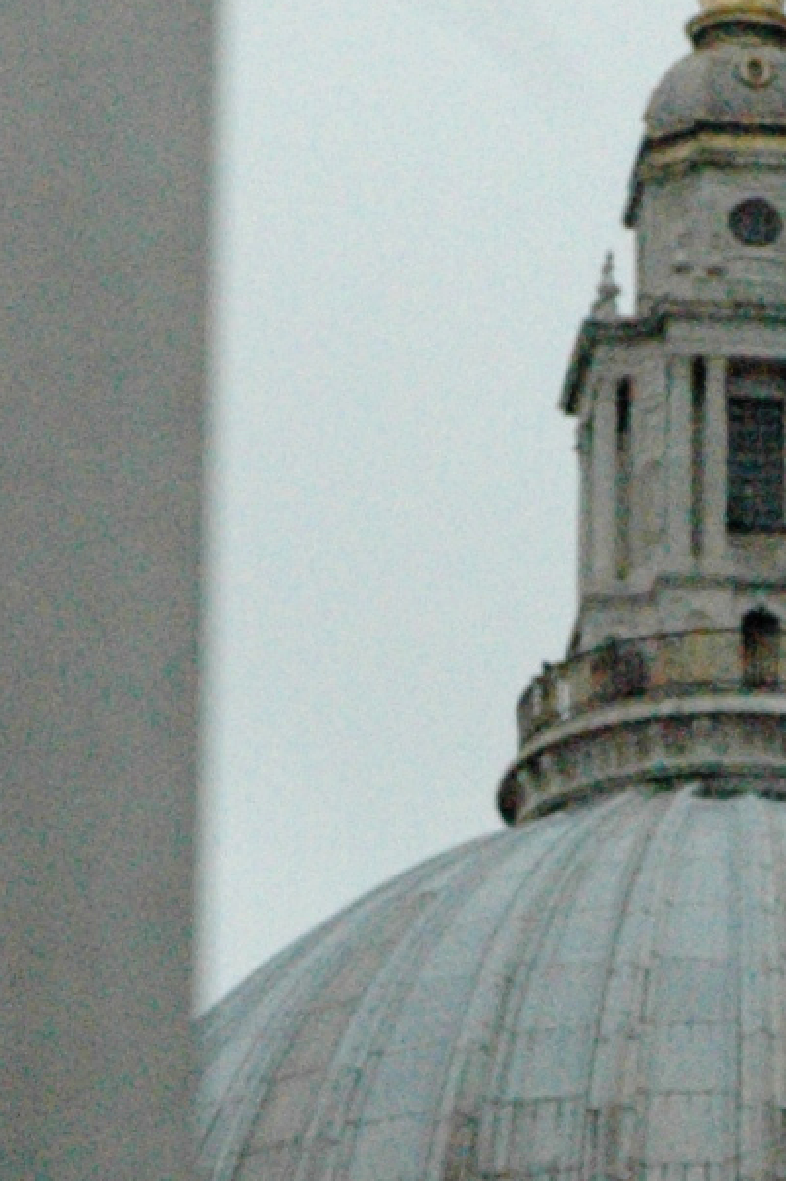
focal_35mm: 359
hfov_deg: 3.8
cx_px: 717
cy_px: 725
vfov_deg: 5.7
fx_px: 11777
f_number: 7.1
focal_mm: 48
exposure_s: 1/5000
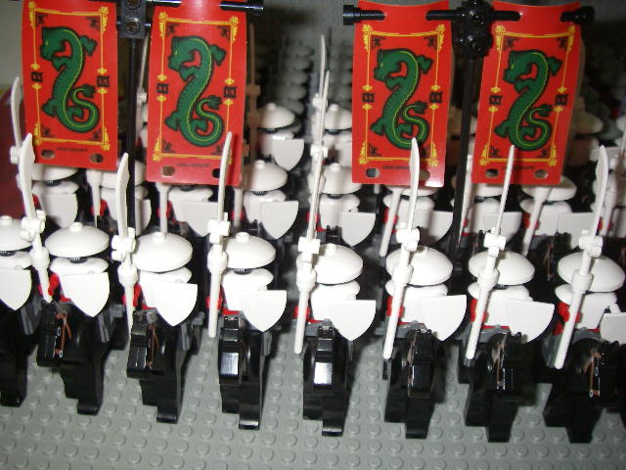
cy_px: 235
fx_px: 687
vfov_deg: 37.7
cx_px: 313
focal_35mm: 38
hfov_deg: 49.0
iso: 160
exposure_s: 1/40
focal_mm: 6.3
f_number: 3.3
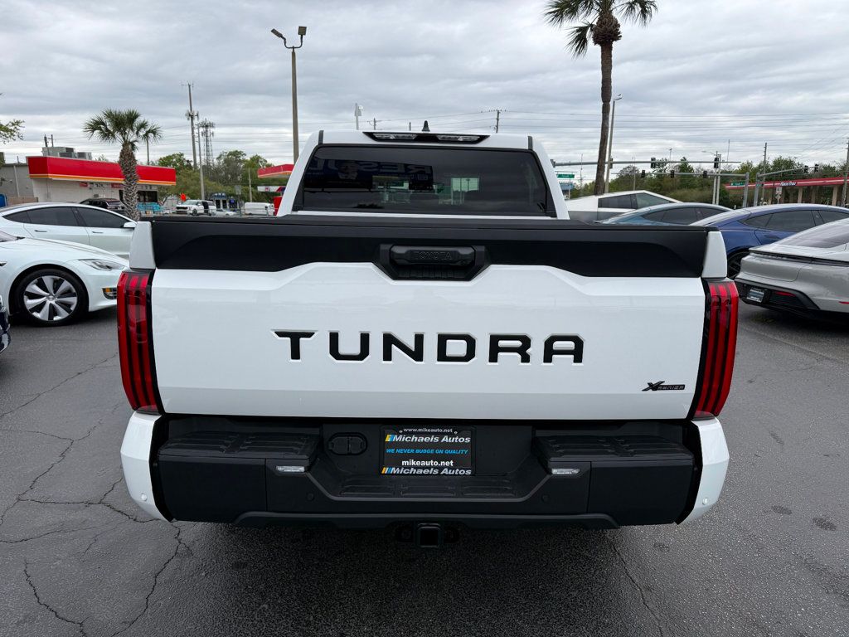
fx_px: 589
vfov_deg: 56.8
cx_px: 424
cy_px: 318
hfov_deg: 71.6
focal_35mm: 24
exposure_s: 1/3425
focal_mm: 6.76
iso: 80
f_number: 1.78
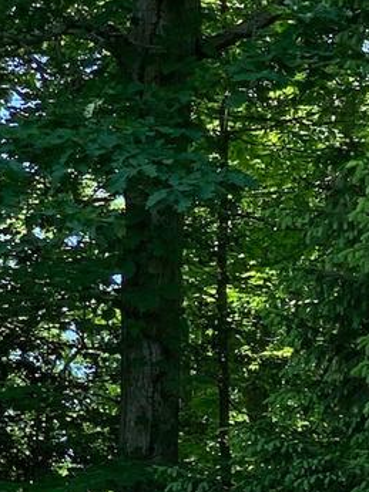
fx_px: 3287
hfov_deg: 6.2
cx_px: 794
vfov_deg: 8.2
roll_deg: -2.0
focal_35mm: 231
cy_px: 967
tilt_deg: +2.4
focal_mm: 6
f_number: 2.4
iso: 16
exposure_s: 1/375
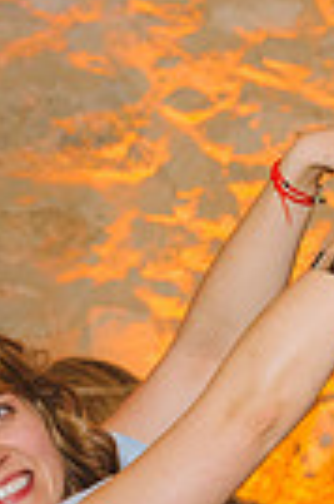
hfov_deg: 7.7
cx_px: 1055
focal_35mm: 152
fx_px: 2121
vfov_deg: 13.4
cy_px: 483
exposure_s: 1/160
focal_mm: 35
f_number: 3.5
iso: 1600
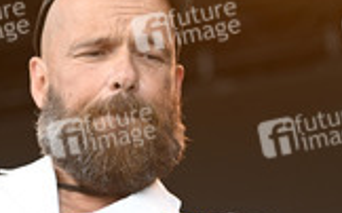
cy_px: 186
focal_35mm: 227
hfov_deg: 9.2
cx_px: 130
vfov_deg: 5.8
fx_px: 2114
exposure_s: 1/400
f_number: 2.8
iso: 320
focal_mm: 80
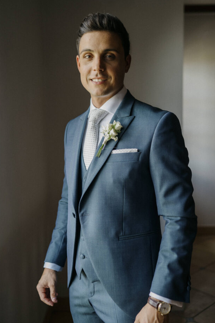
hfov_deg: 34.2
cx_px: 101
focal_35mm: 39
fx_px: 349
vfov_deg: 49.5
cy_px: 167
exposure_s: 1/400
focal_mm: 35
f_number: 2
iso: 400
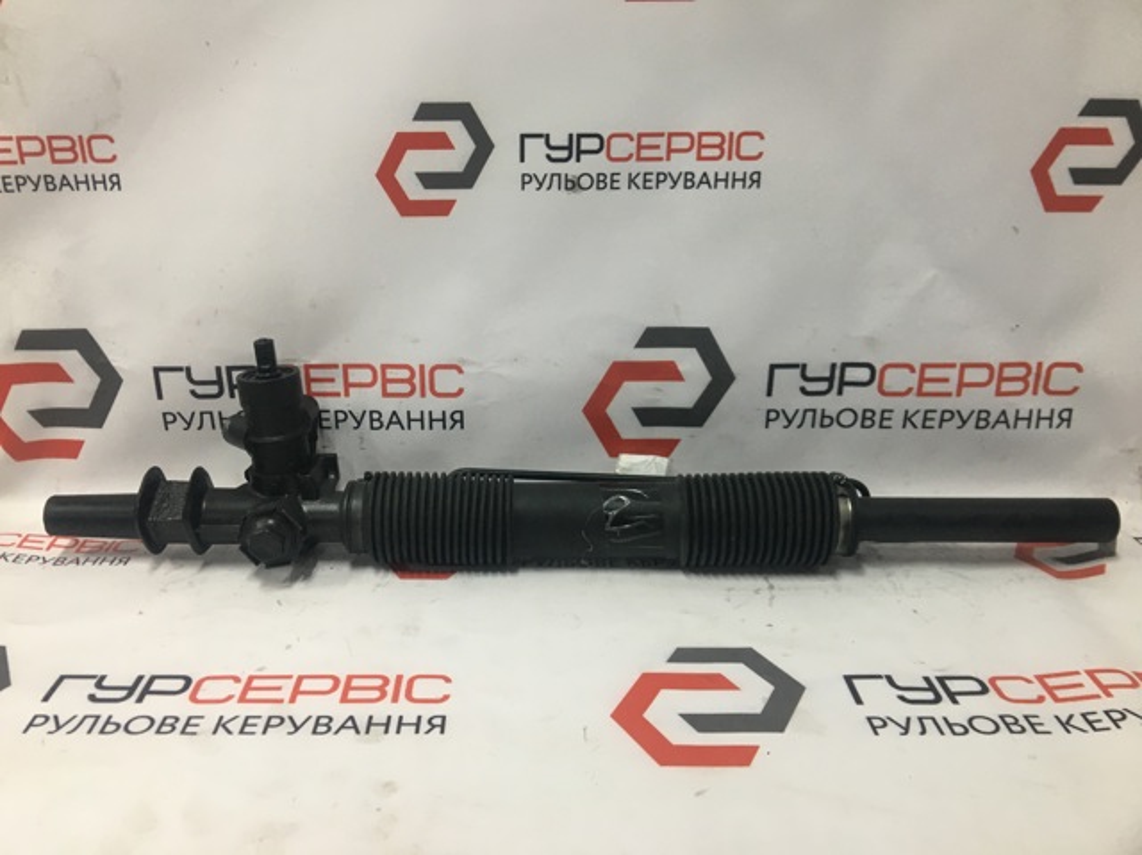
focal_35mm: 29
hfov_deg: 61.7
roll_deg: +0.0
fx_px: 956
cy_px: 428
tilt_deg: -21.7
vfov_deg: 48.2
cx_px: 571
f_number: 2.2
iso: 100
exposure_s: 1/33
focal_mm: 4.15
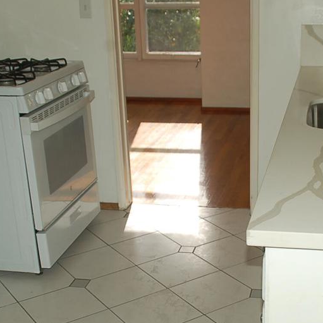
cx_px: 226
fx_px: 674
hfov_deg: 26.7
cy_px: 204
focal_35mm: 64
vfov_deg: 26.9
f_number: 5.6
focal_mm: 25
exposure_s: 1/500
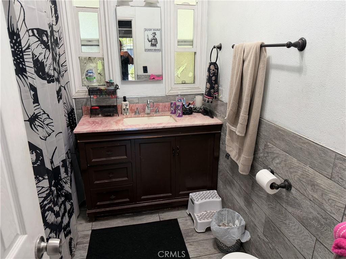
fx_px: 240
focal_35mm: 24
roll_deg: +0.0
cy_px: 130
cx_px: 173
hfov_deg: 71.6
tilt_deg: -17.0
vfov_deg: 56.8
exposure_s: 1/120
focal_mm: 6.76
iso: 160
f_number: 1.78
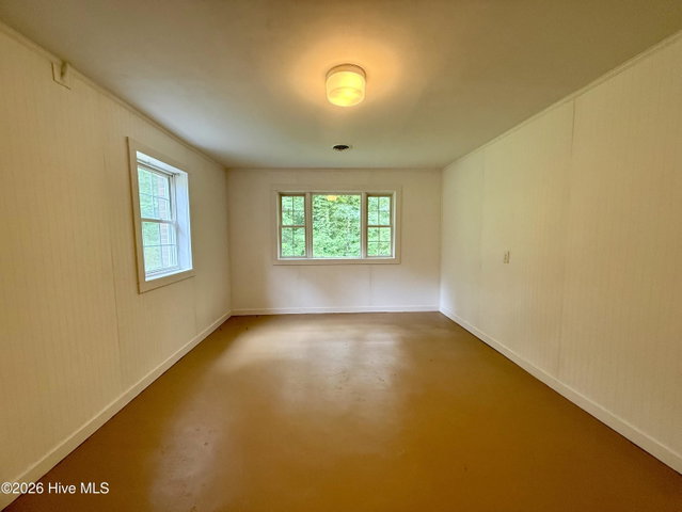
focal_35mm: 14
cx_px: 341
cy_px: 256
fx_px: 276
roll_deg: +0.3
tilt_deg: -3.8
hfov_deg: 102.0
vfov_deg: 85.7
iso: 320
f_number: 2.2
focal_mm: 2.22
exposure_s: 1/60
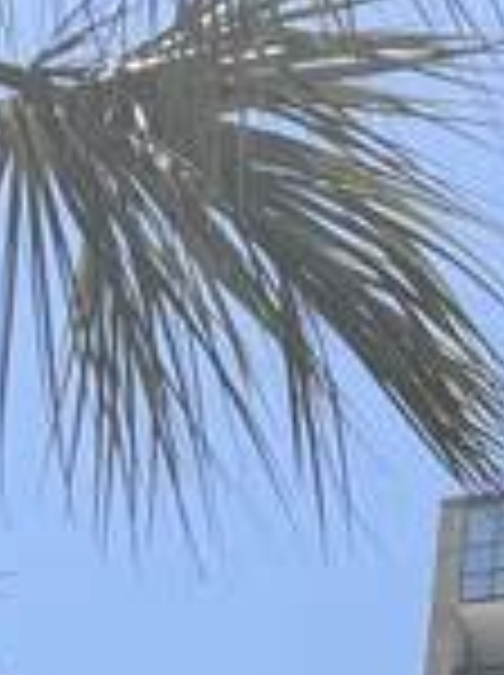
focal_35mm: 154
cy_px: 2043
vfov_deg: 9.7
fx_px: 2998
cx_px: 1278
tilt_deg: +15.3
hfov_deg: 8.6
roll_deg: -1.3
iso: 80
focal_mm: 6.76
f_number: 1.78
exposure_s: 1/3425
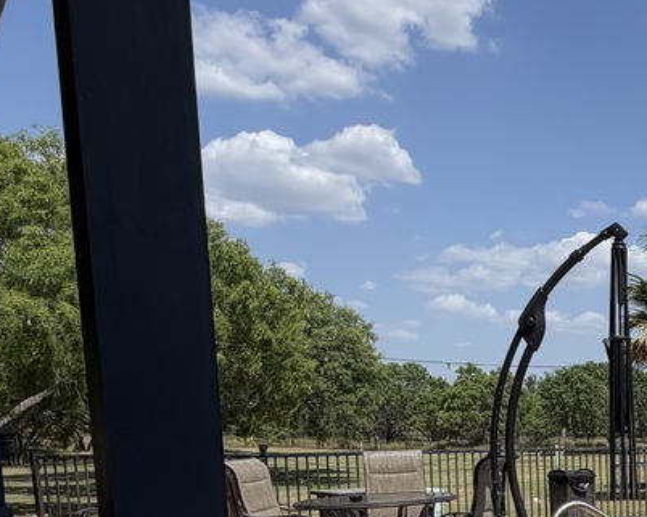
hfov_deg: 31.2
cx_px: 802
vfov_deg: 28.5
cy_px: 544
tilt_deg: -8.2
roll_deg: -0.2
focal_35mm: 49
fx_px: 938
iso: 20
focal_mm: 2.22
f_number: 2.2
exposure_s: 1/1464
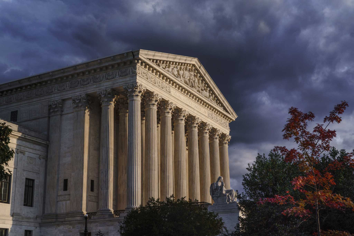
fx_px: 492
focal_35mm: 50
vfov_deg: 27.0
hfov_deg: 39.6
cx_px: 177
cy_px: 118
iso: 100
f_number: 5.6
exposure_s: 1/800
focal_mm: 50
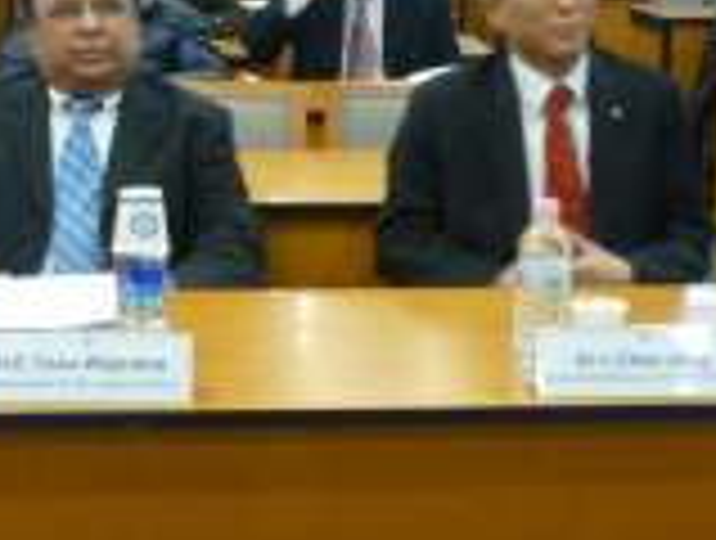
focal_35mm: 91
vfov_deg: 16.3
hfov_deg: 21.5
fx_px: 1887
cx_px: 351
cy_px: 214
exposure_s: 1/8
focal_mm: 5.2
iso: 80
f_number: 3.3
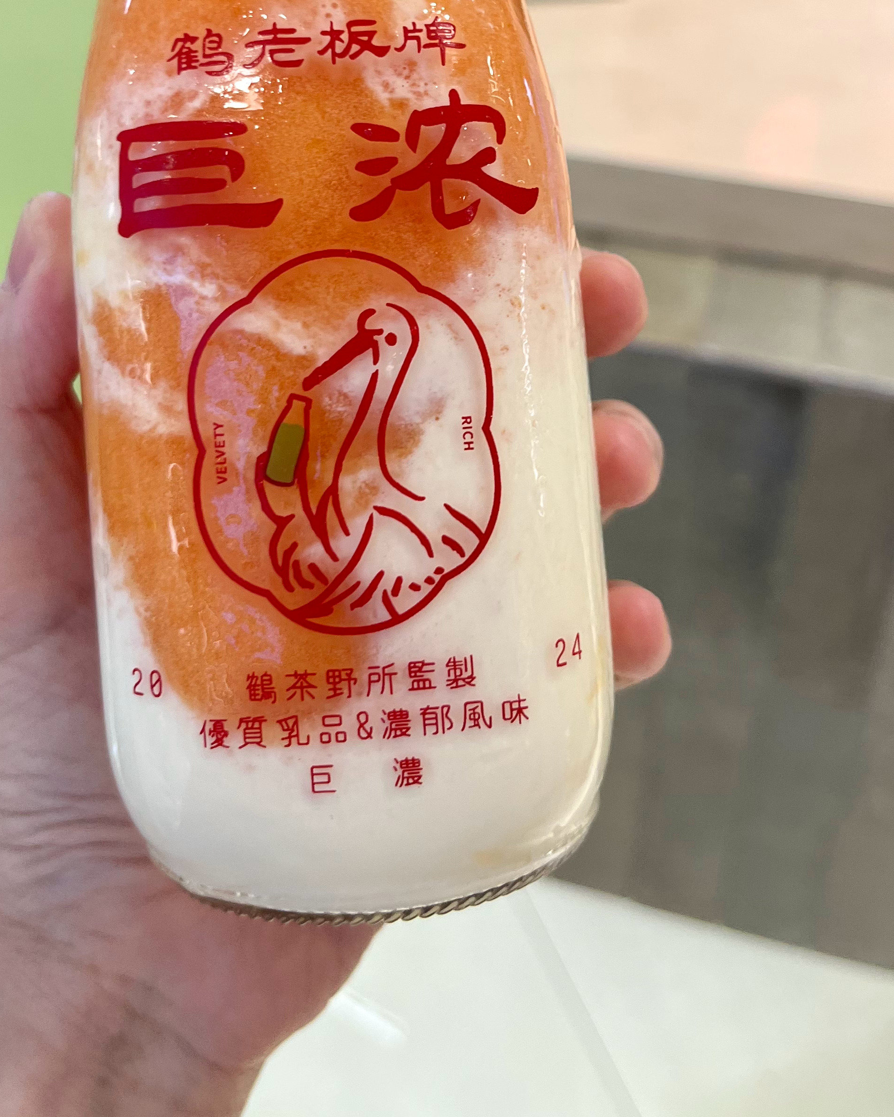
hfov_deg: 34.9
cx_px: 406
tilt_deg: -31.1
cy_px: 225
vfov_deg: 41.1
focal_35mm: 43
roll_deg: +1.8
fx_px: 1422
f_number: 1.6
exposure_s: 1/100
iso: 80
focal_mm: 5.1
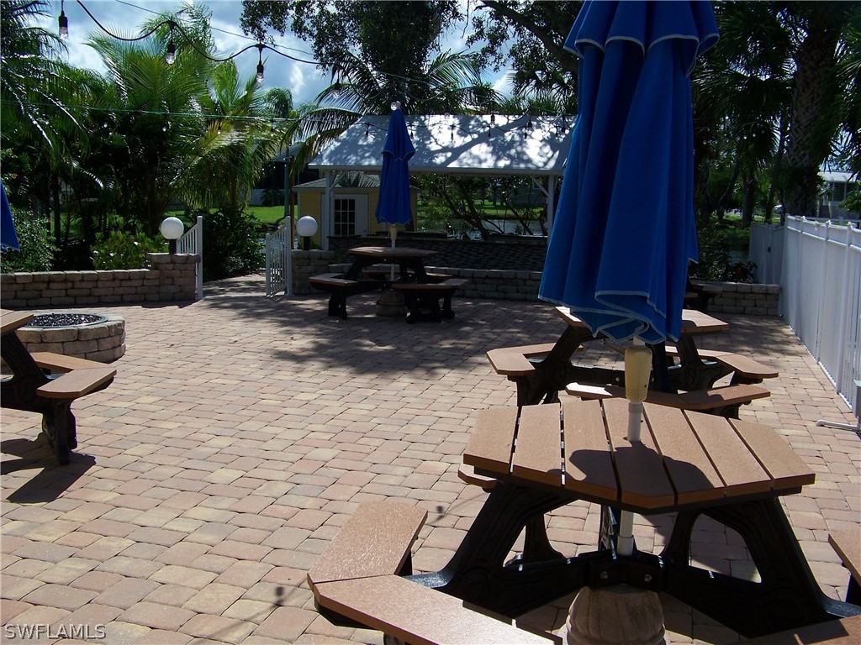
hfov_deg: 51.4
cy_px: 322
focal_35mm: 36
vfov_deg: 39.7
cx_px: 430
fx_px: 895
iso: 64
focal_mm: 5.85
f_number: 4
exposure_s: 1/800
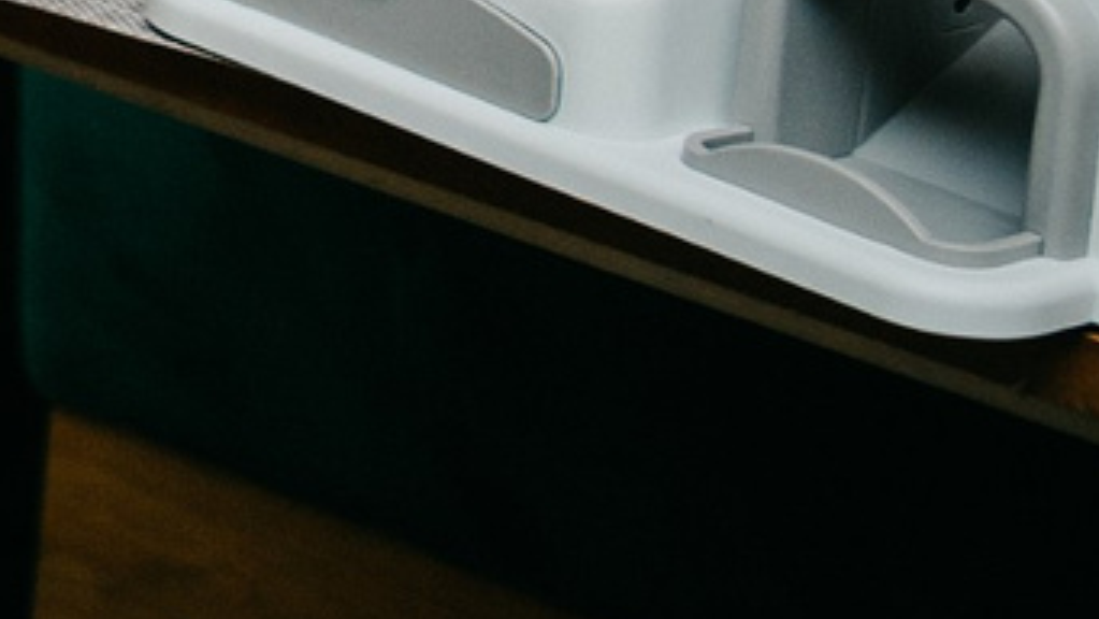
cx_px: -3151
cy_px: -1023
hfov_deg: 7.3
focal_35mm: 225
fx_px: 6558
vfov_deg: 5.2
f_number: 3.5
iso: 125
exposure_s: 1/160
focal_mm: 27
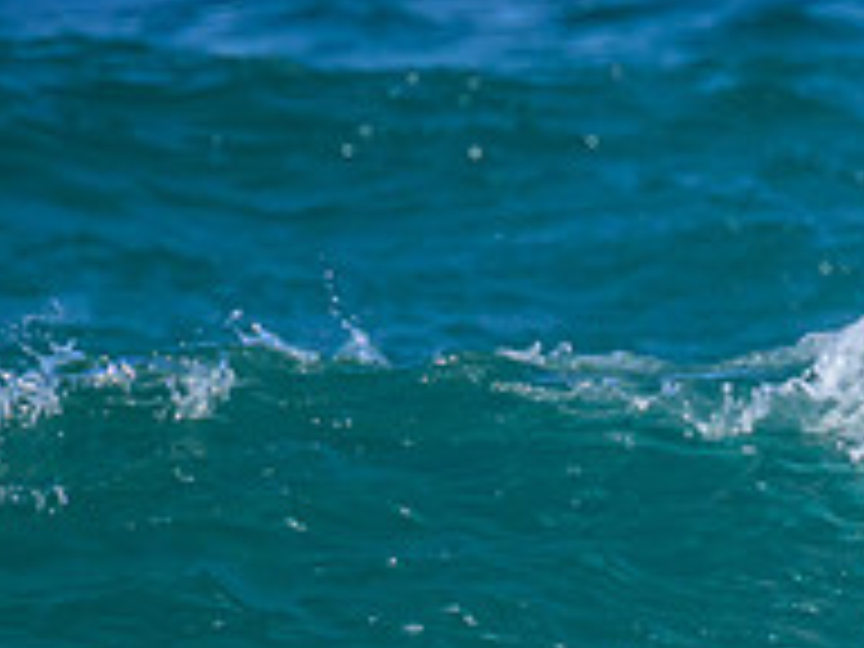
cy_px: 642
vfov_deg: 0.5
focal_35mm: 3203
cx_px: 1098
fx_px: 79945
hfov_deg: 0.6
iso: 1600
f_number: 11
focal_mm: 800
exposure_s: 1/2000
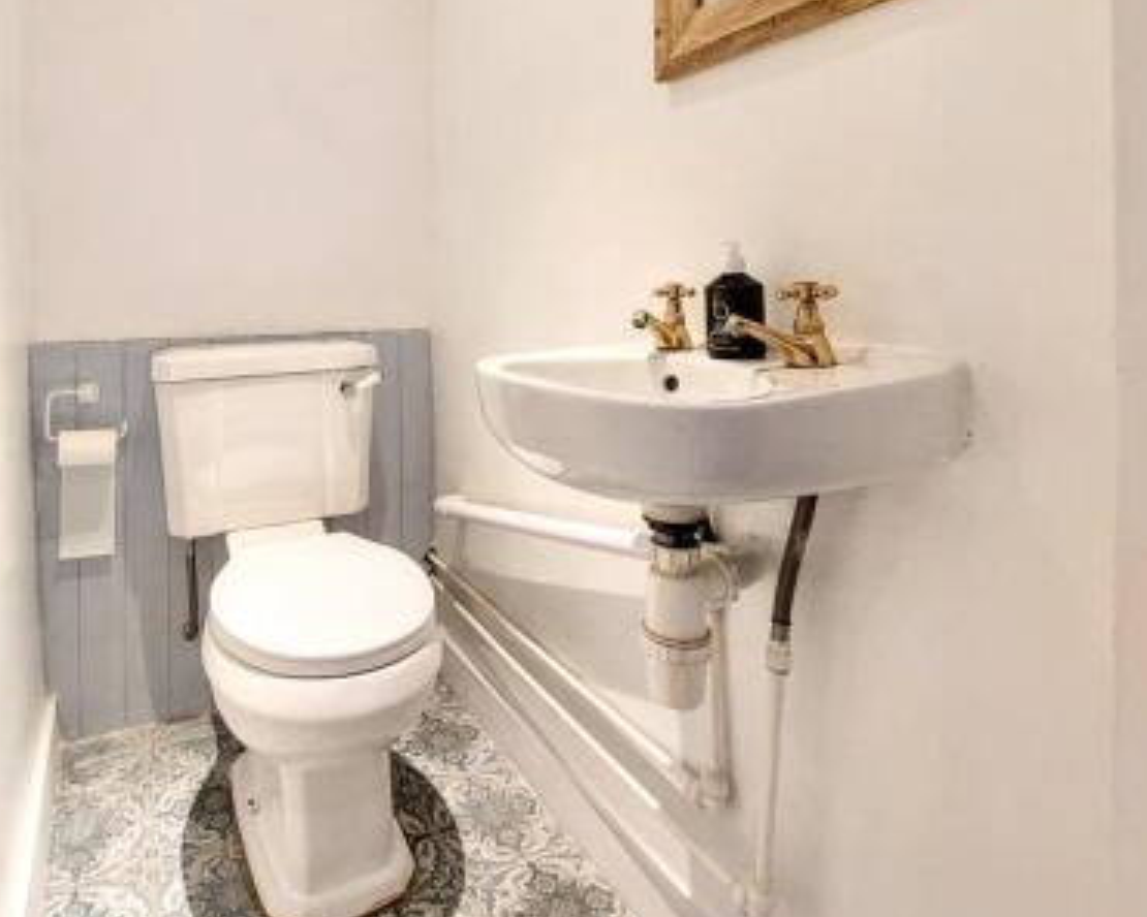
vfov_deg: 66.0
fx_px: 679
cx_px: 408
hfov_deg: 78.4
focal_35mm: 20
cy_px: 296
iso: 250
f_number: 2.2
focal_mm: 1.74
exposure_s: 1/50
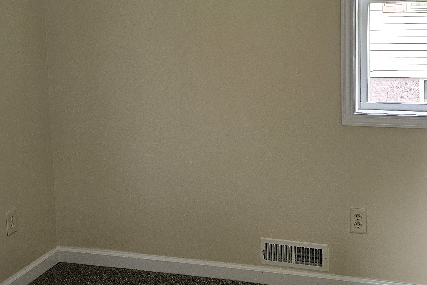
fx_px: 664
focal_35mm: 56
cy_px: 86
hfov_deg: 35.6
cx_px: 220
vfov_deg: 24.0
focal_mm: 6.3
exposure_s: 1/120
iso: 320
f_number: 1.7
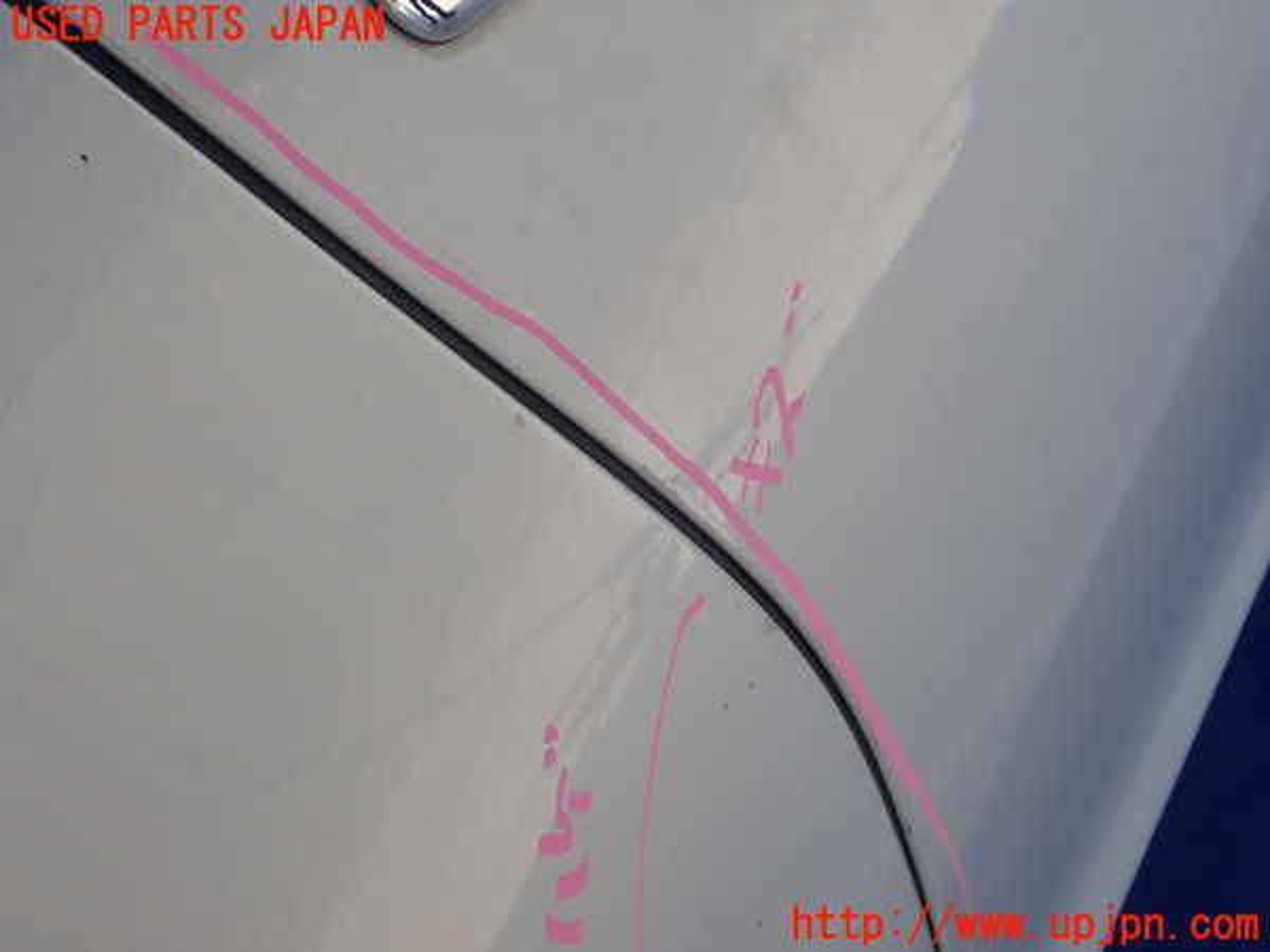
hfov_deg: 36.2
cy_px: 476
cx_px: 635
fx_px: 1944
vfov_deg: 27.5
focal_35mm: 53
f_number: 4.5
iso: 100
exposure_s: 1/125
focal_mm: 9.61
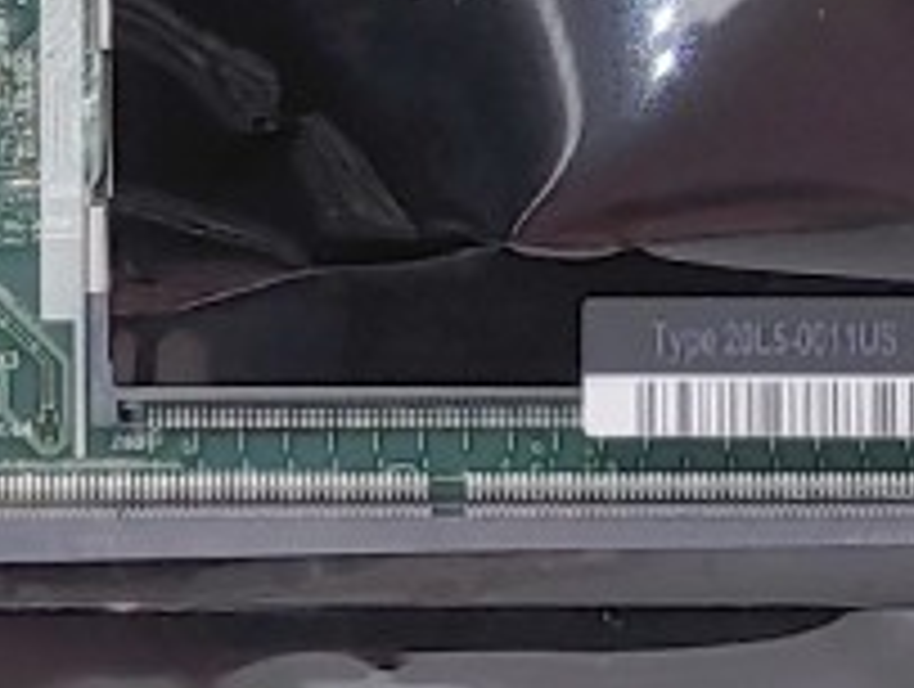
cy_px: 27
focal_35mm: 184
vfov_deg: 8.1
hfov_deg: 10.7
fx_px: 4867
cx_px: 414
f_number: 1.8
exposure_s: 1/120
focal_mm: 4.36
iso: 50
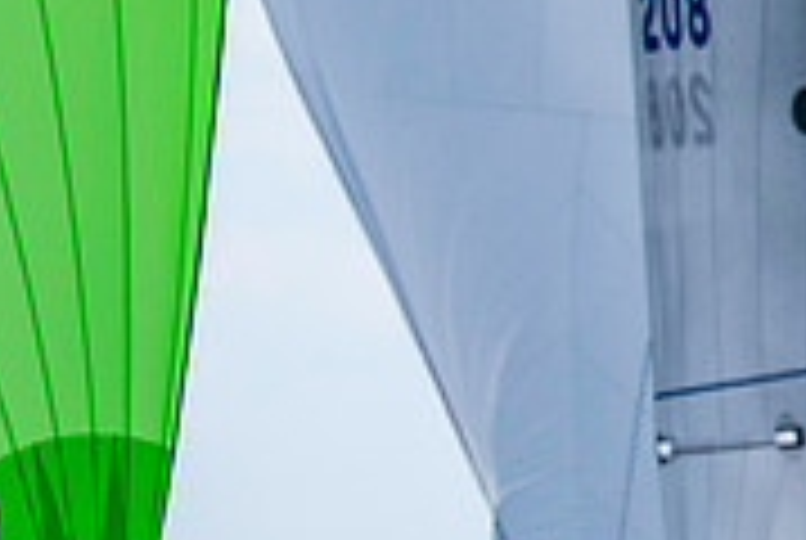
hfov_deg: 1.3
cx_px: -457
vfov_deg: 0.9
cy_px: 724
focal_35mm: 1595
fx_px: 35769
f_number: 5
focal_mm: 300
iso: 500
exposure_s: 1/4000
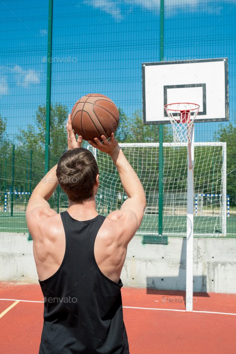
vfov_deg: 39.6
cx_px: 118
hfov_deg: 27.0
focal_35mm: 50
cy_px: 177
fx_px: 492
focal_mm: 50
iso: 250
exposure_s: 1/250
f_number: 10
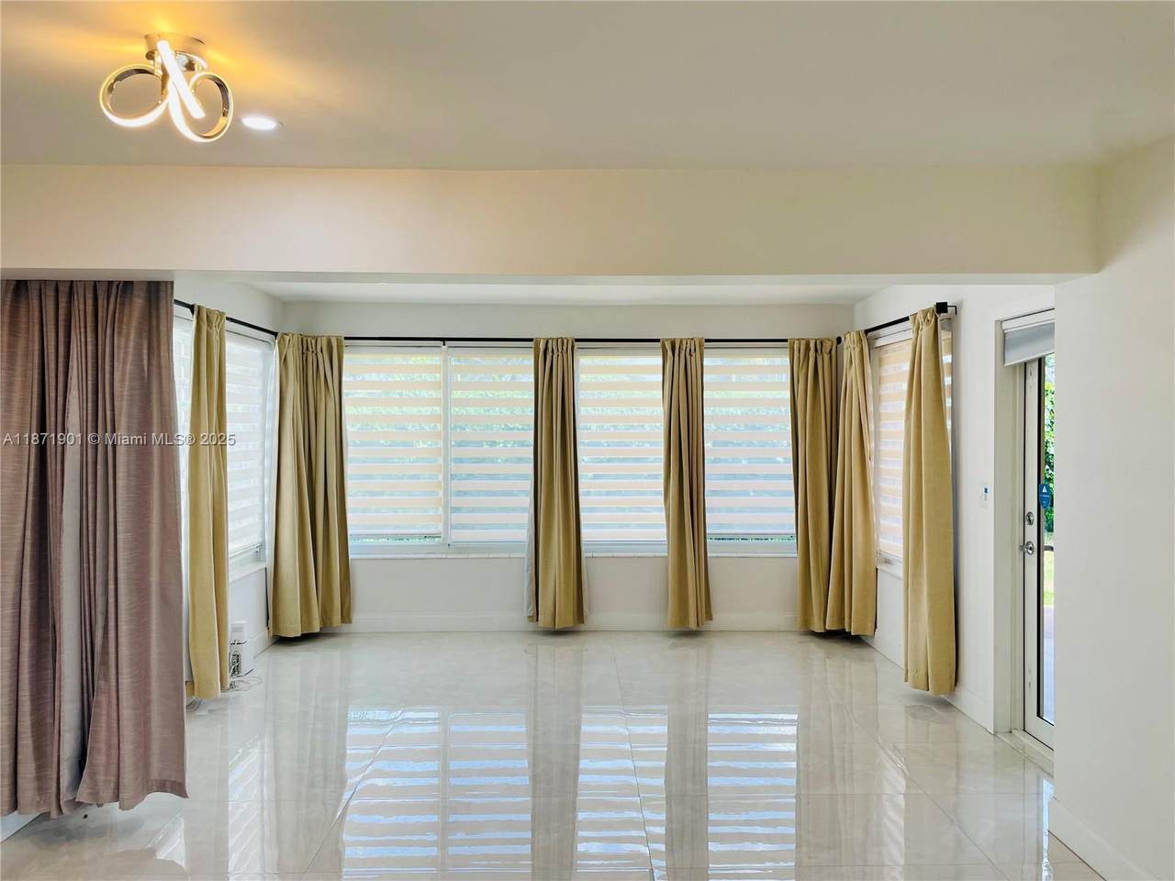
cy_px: 440
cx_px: 588
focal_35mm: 26
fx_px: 883
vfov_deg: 53.1
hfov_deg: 67.3
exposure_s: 1/120
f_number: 1.6
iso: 32
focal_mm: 4.2
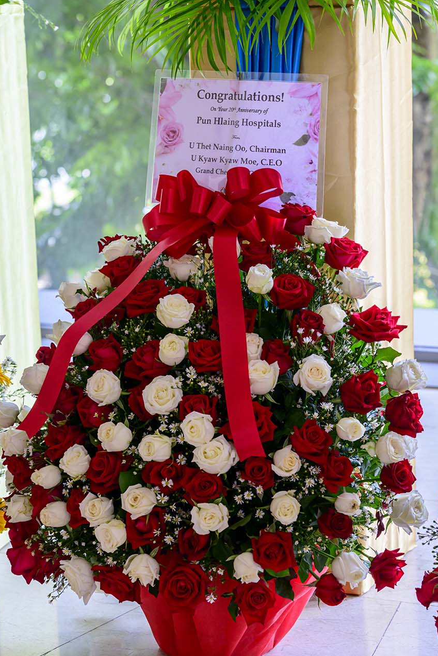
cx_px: 236
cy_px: 334
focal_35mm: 95
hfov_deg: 14.4
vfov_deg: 21.5
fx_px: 1733
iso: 1400
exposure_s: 1/200
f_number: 5.6
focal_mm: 84
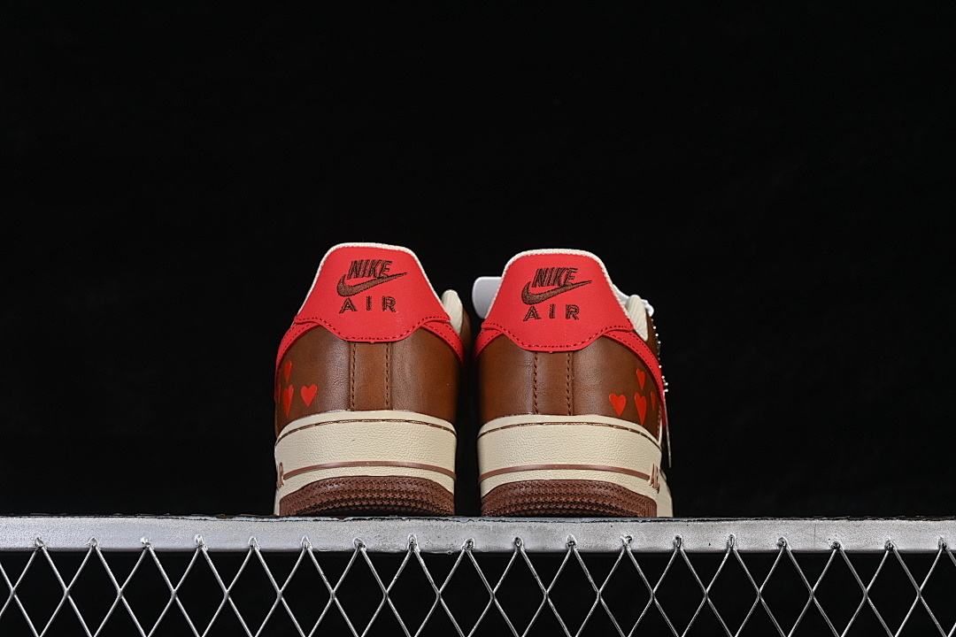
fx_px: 1992
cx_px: 478
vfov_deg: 18.2
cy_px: 318
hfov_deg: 27.0
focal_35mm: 75
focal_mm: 50
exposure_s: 1/80
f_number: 8
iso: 160
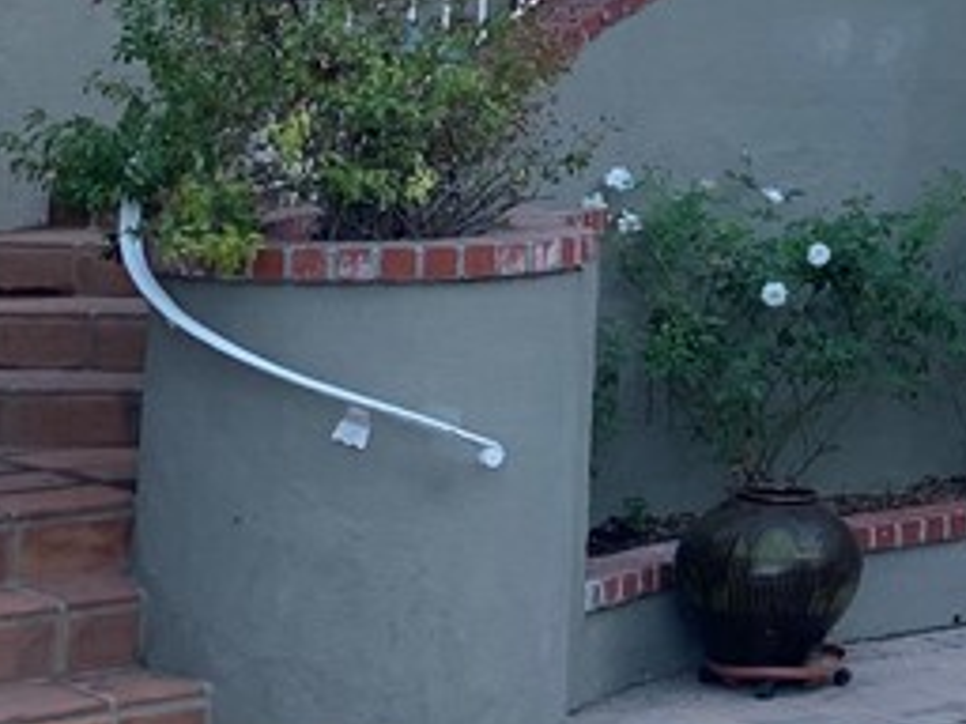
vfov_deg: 13.6
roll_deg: -1.4
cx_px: 1551
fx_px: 2902
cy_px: -253
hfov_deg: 16.7
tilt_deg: +5.0
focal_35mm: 104
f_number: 1.8
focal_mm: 4.25
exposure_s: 1/231
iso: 25
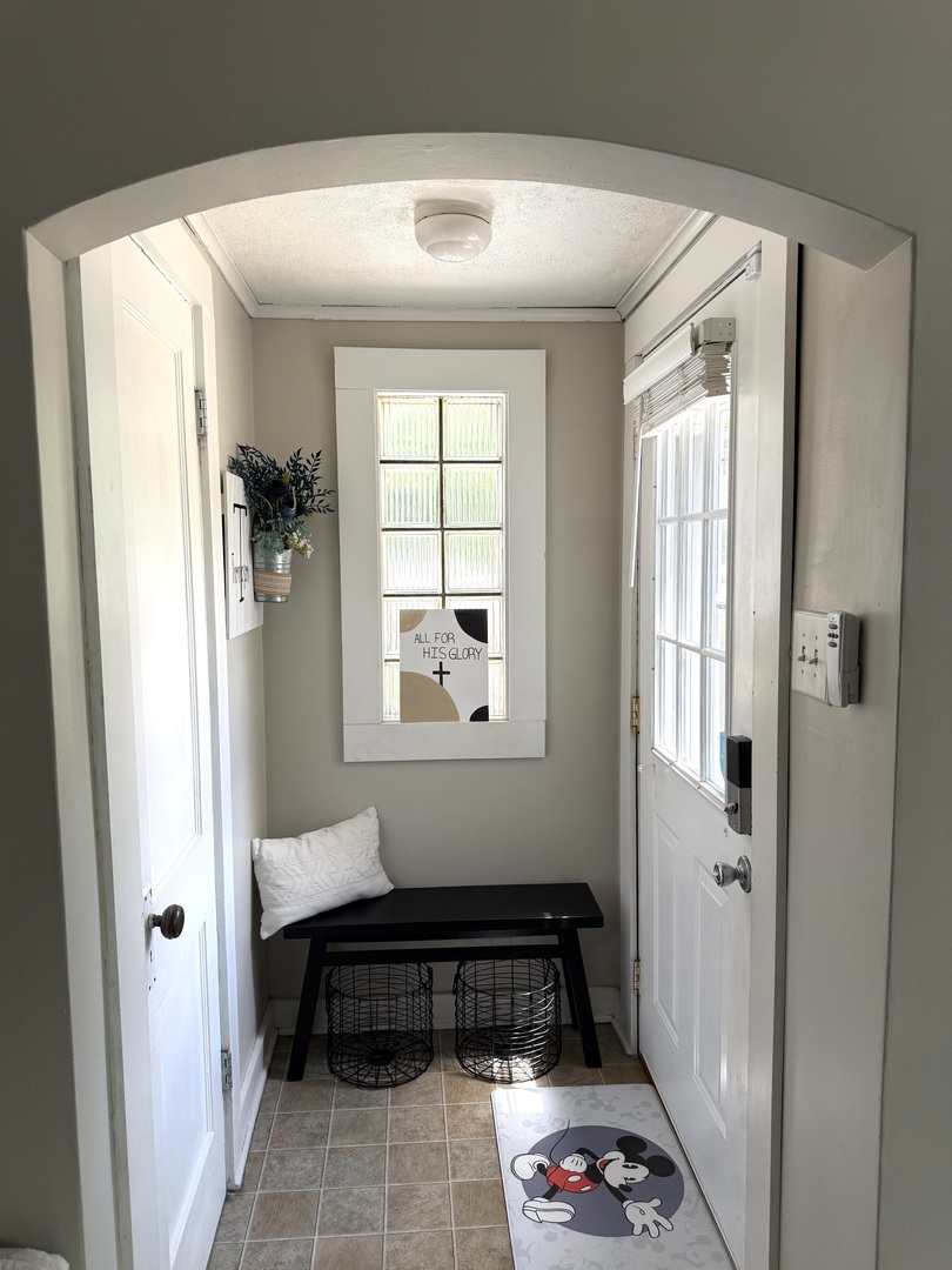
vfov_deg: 71.6
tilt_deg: -5.4
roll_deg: +0.3
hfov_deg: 56.8
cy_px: 635
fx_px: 880
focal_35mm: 24
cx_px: 476
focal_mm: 6.76
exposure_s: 1/151
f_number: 1.78
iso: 100
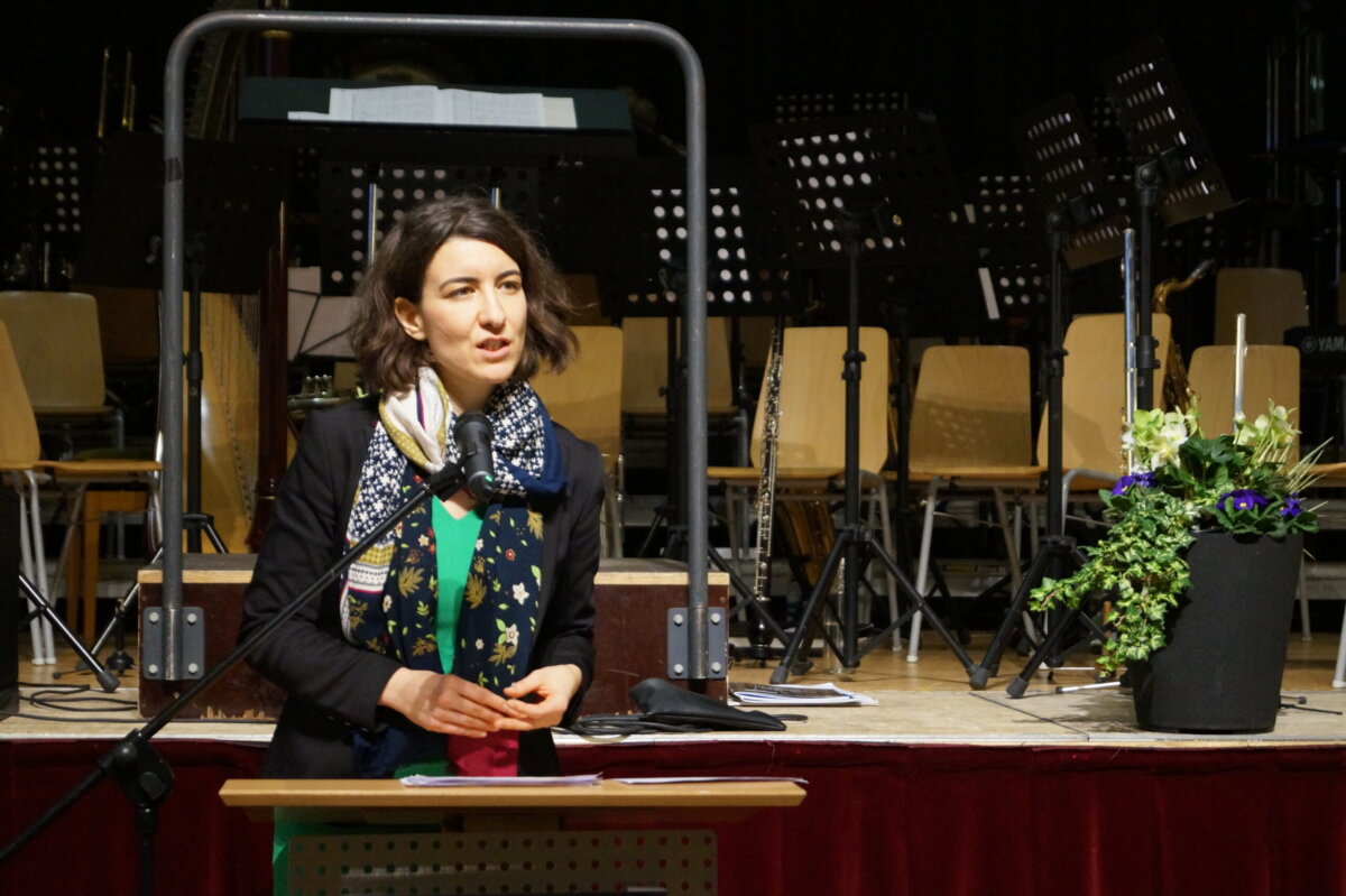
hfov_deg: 24.6
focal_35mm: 82
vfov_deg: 16.5
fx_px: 3083
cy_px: 448
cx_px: 673
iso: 2500
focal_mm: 55
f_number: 5.6
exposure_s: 1/100
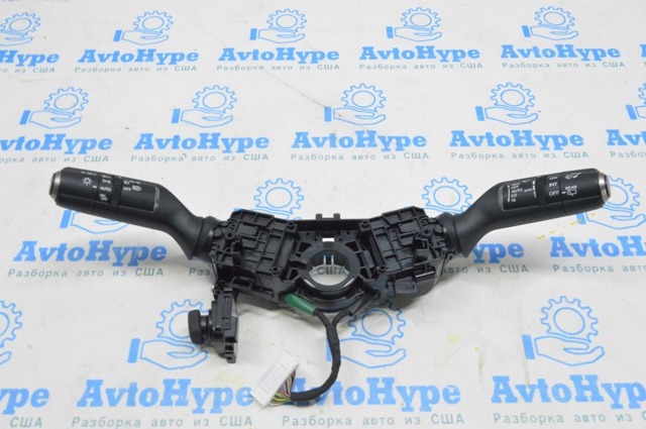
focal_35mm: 36
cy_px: 214
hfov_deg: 53.2
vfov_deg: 36.8
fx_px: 645
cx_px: 323
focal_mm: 24
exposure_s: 1/20
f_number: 20
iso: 6400
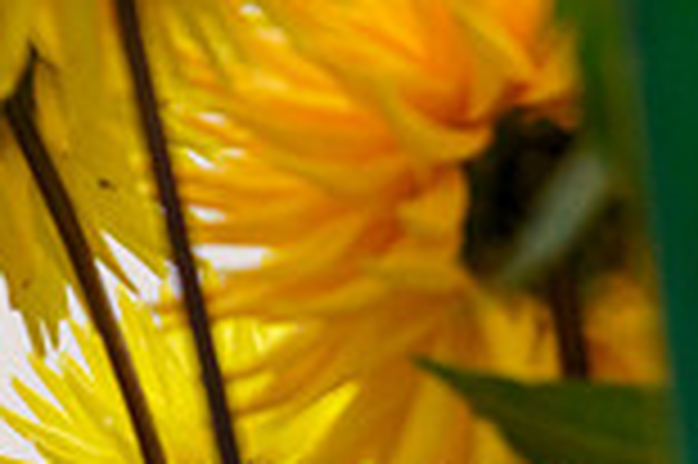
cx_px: -594
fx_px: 7399
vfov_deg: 3.6
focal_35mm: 382
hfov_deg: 5.3
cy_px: 286
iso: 1250
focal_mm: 68
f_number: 4.5
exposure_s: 1/100
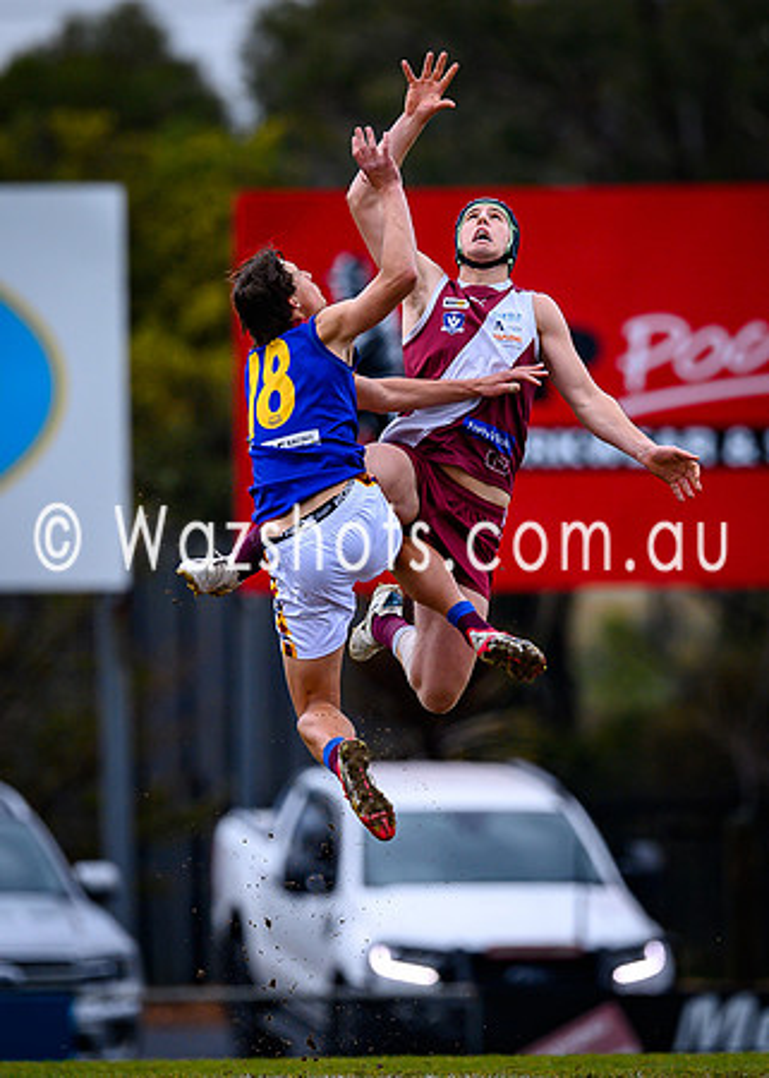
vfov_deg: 2.1
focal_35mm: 961
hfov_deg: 1.5
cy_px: 479
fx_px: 29425
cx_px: 439
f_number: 4
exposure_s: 1/1600
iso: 500
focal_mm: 500
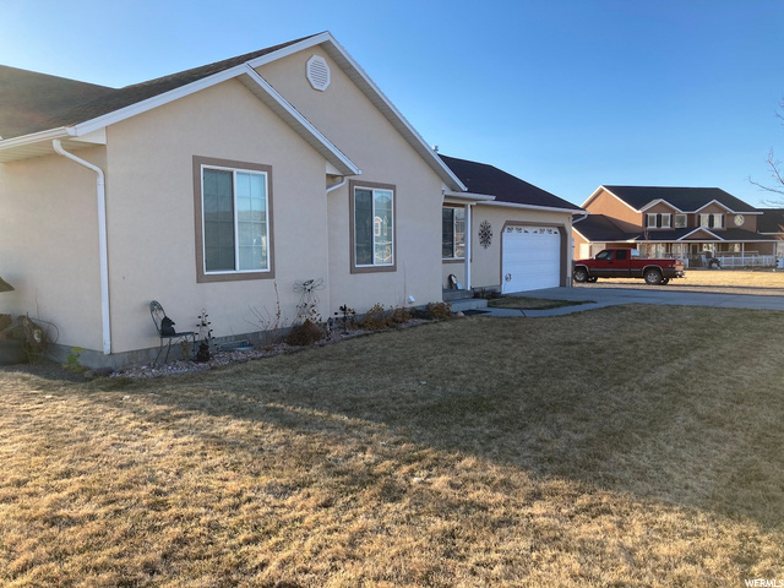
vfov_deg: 49.7
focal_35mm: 28
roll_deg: -0.7
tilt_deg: -1.7
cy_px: 294
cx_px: 392
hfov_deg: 63.4
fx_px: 634
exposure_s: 1/714
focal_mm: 3.99
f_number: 1.8
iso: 20
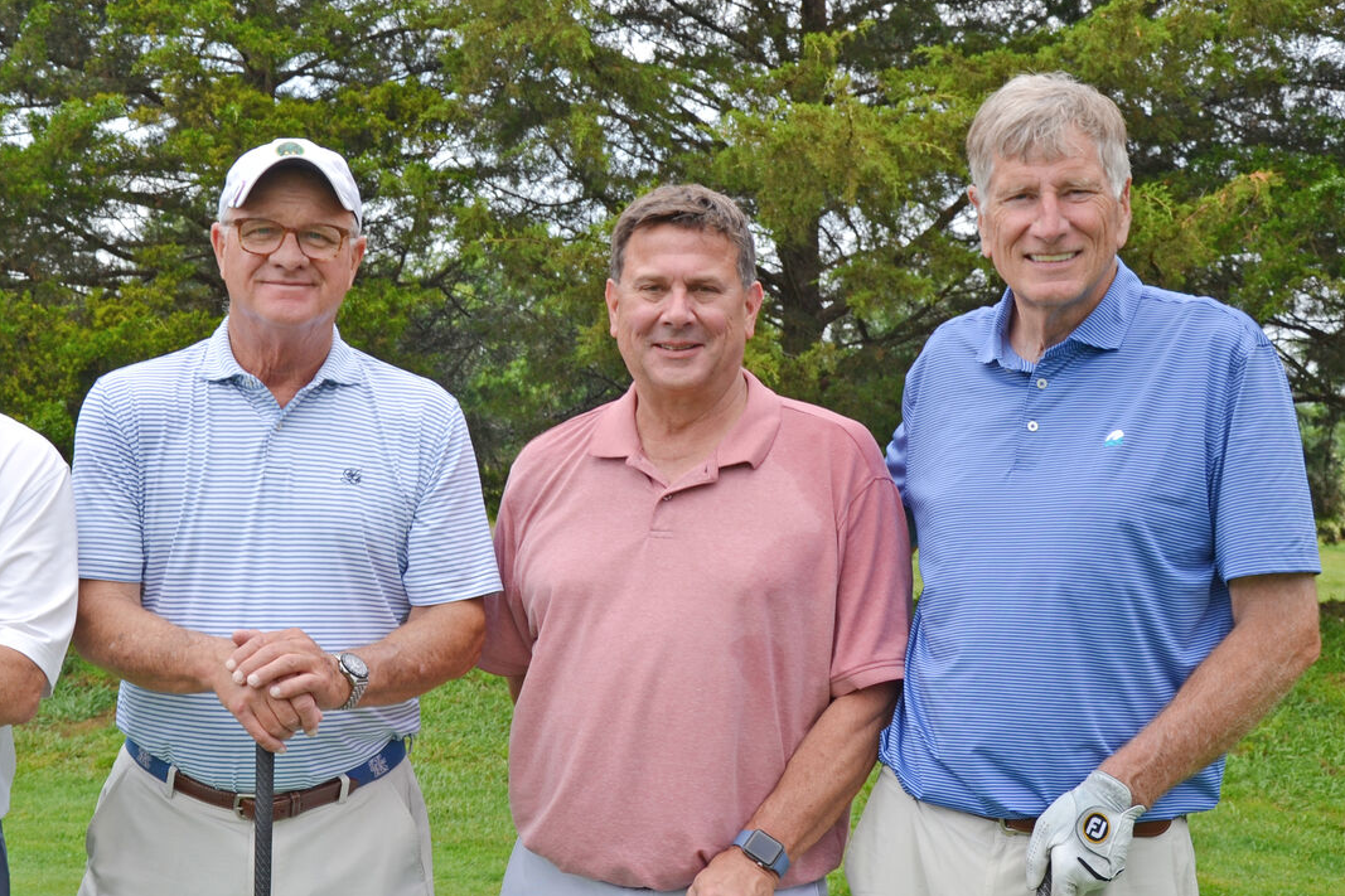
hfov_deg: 27.9
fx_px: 2689
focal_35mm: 72
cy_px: 416
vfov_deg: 18.9
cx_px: 451
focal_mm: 32
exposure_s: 1/200
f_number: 7.1
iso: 100
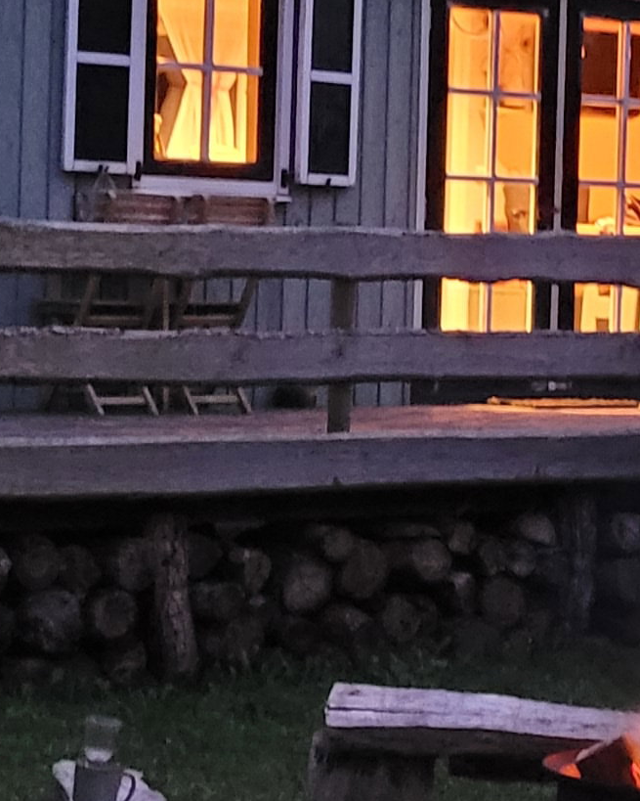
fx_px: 2960
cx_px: 400
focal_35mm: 125
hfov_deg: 12.3
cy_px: 420
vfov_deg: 15.4
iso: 1250
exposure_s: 1/13
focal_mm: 5.4
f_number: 1.8
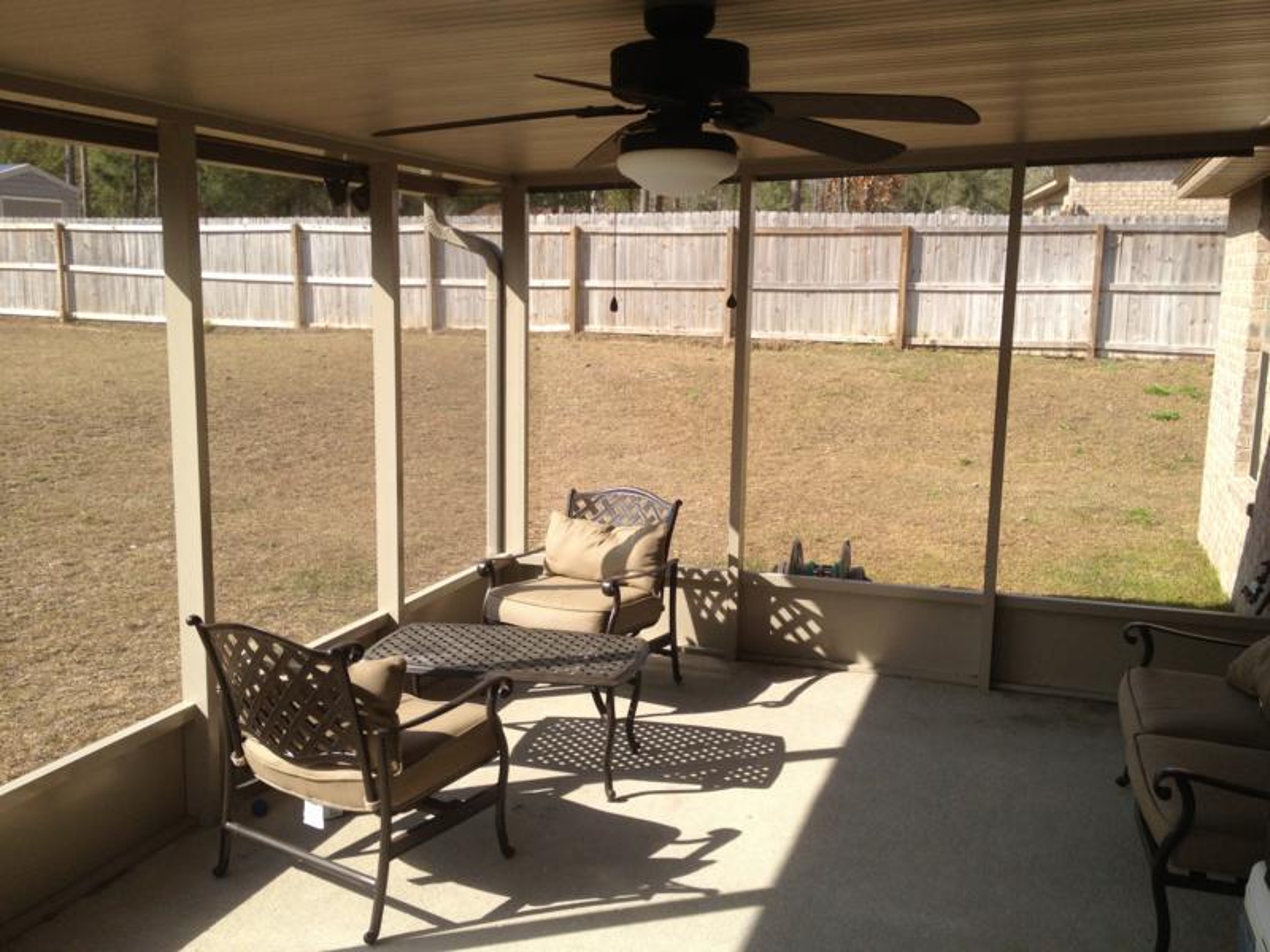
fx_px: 1284
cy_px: 476
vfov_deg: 40.7
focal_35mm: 35
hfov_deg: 52.6
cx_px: 635
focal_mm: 4.28
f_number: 2.4
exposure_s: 1/606
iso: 50
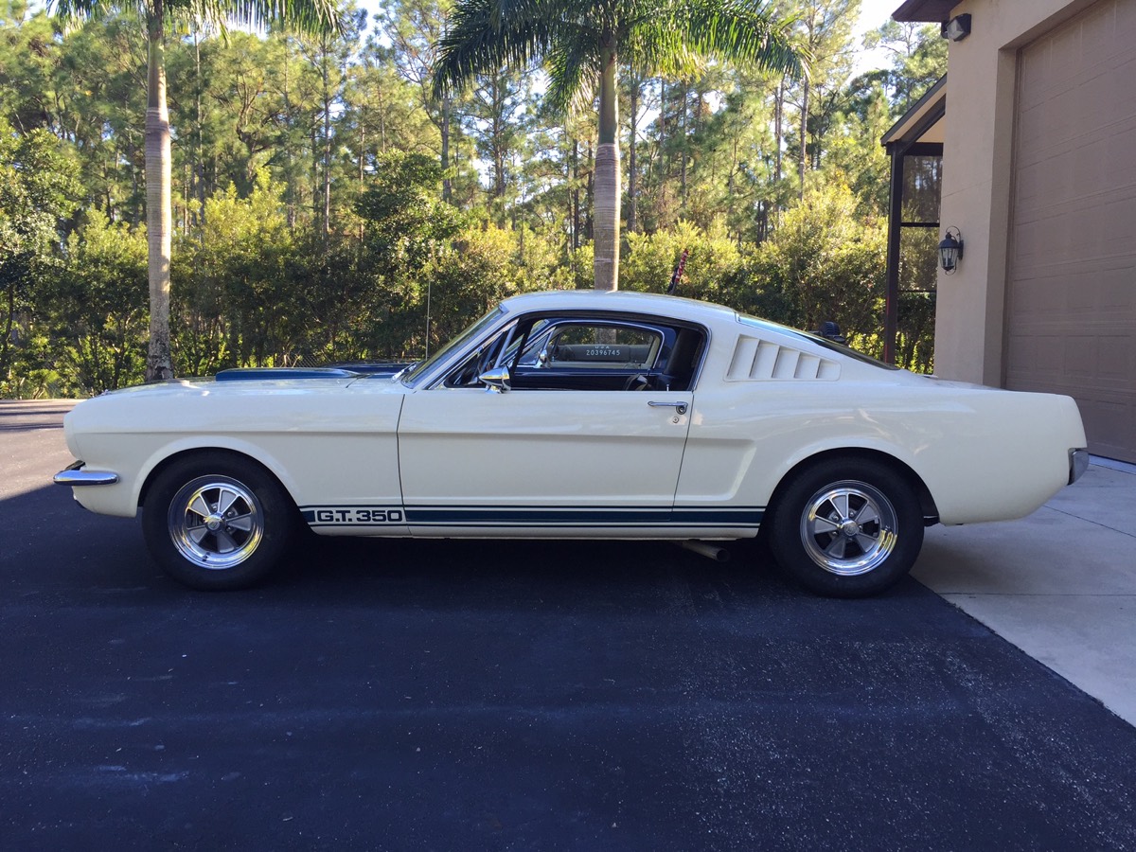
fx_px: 952
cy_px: 426
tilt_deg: -4.7
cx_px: 568
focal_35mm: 29
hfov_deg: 61.7
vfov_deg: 48.2
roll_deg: -1.2
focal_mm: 4.15
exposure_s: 1/247
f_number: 2.2
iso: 32
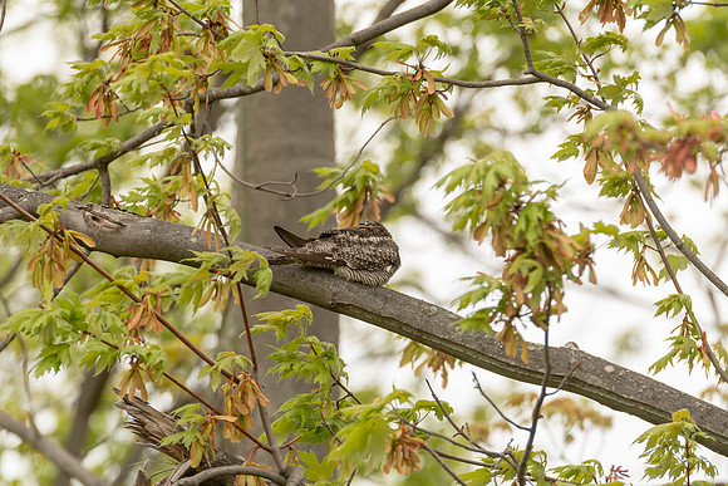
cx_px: 364
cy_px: 243
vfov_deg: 1.5
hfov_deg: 2.3
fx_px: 18203
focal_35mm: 900
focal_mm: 600
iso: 800
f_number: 8
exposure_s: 1/400
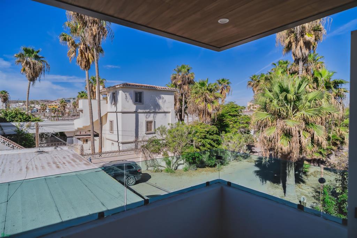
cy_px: 119
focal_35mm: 20
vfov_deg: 61.9
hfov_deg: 84.0
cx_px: 178
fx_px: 198
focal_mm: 20
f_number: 5.6
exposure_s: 1/2000
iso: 100
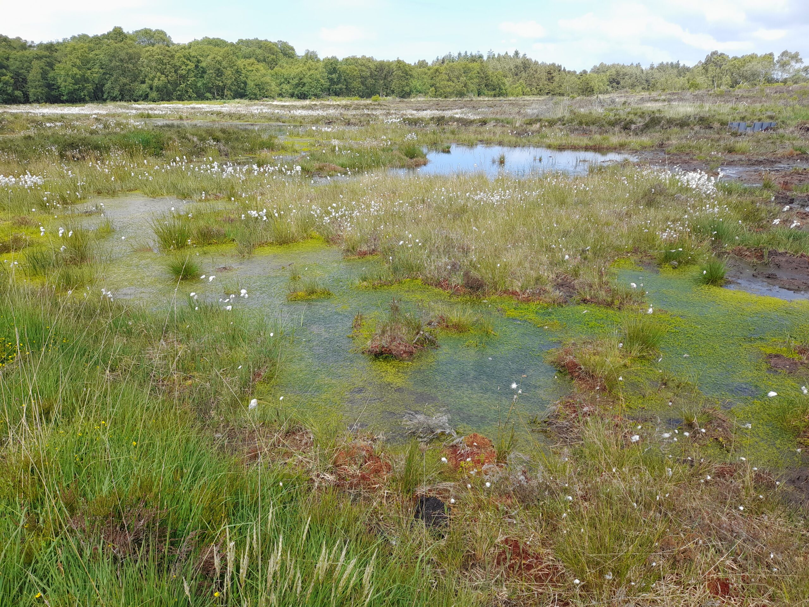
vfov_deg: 54.9
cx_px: 404
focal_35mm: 25
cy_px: 304
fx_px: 584
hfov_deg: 69.4
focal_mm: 4.6
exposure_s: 1/284
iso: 20
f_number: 2
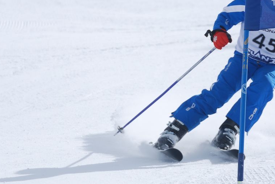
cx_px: 185
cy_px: 57
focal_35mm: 519
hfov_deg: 4.0
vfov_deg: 2.7
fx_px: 3970
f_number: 5.3
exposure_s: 1/1250
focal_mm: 165
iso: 100
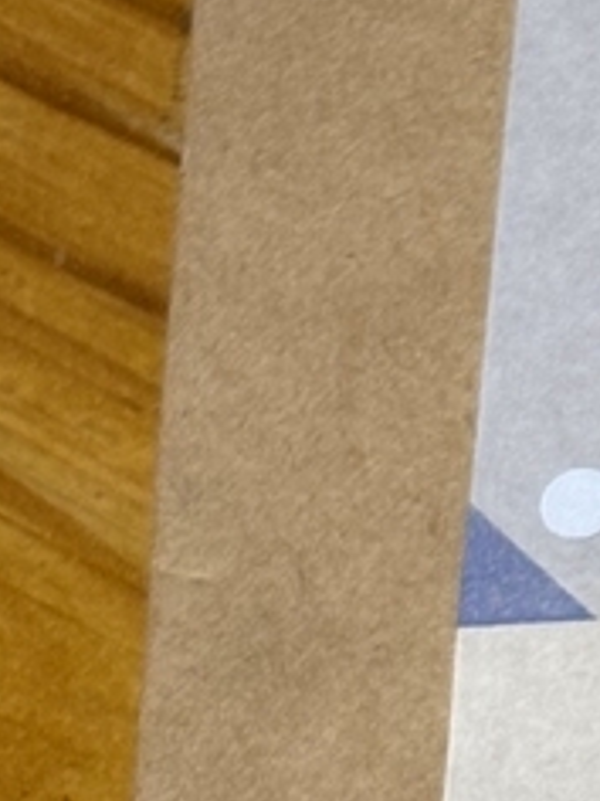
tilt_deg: -65.3
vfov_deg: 7.5
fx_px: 6101
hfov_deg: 5.4
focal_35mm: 264
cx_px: 1454
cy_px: 896
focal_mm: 5.96
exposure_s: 1/50
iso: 80
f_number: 1.6
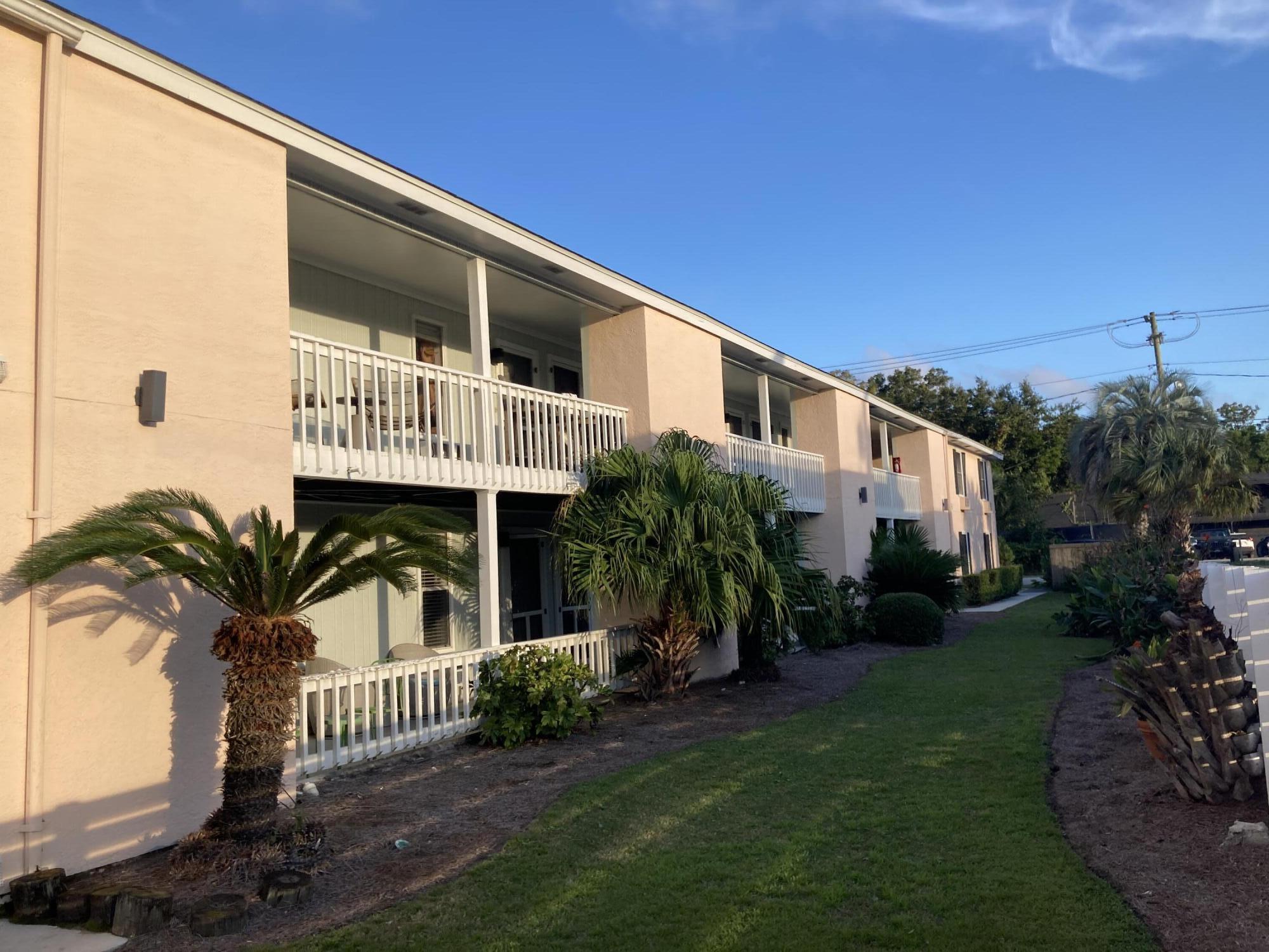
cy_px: 476
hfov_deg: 63.4
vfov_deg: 49.7
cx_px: 634
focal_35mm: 28
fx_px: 1026
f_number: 1.8
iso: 20
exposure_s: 1/906
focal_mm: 3.99
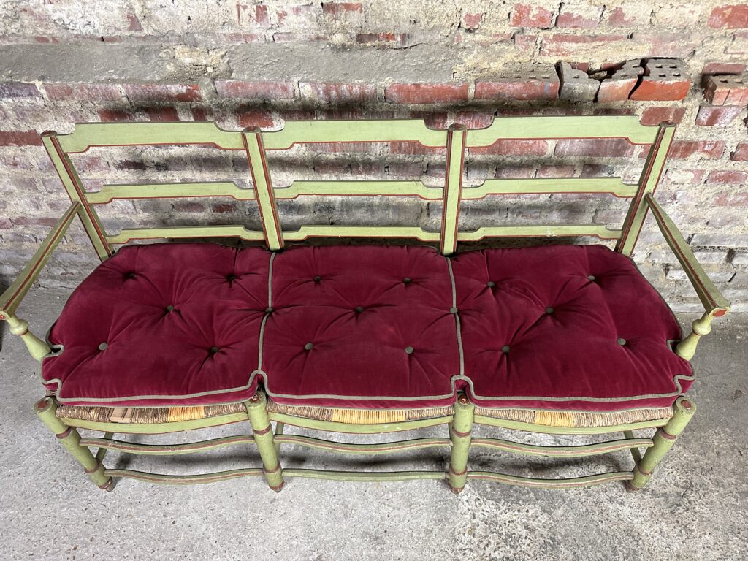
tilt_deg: -45.1
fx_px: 519
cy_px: 280
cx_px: 374
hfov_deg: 71.6
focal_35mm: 24
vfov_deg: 56.8
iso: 320
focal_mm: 6.86
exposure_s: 1/50
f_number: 1.78
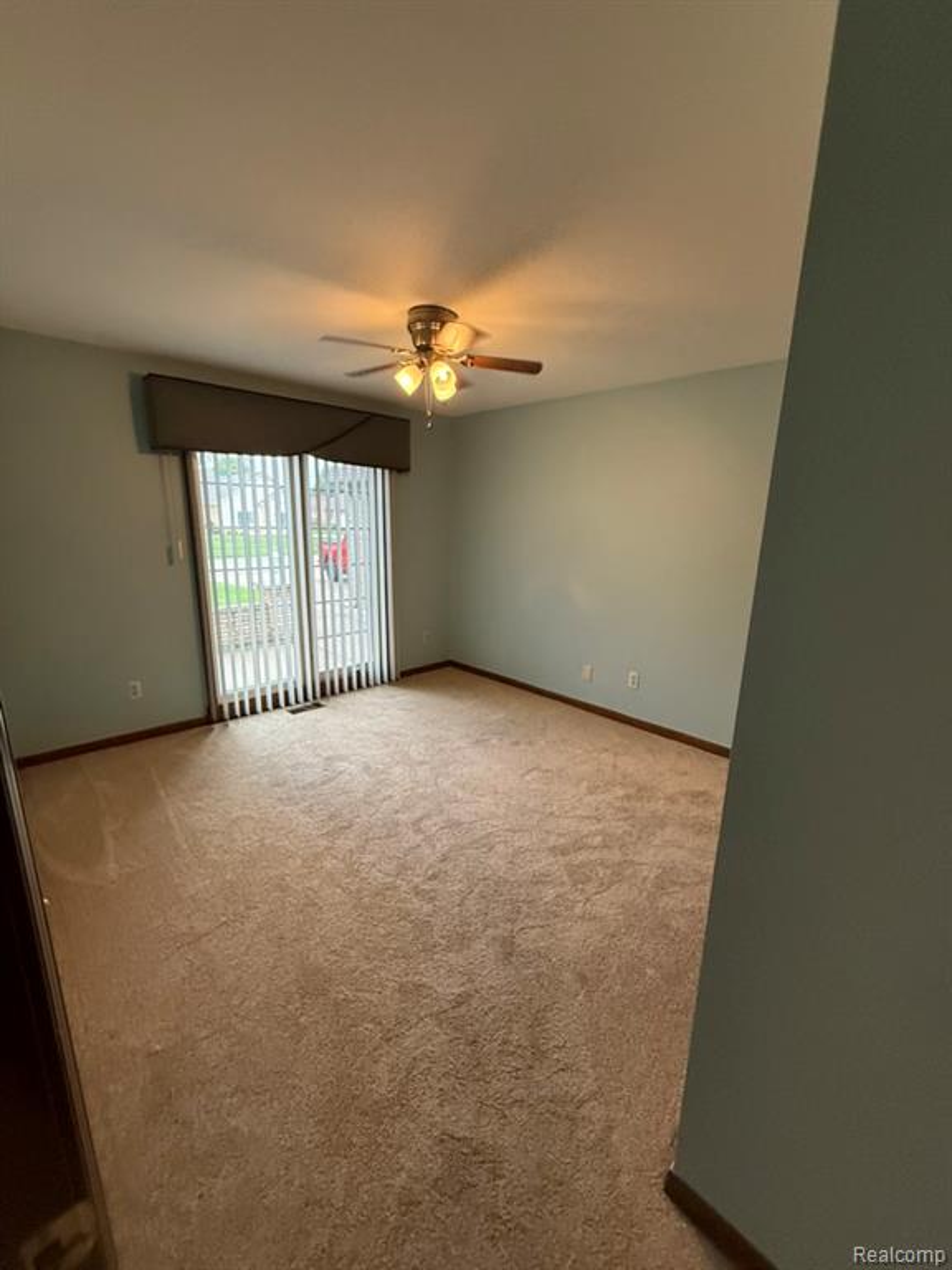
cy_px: 635
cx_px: 476
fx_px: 513
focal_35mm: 14
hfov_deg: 85.7
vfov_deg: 102.1
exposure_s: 1/120
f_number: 2.2
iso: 400
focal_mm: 2.22
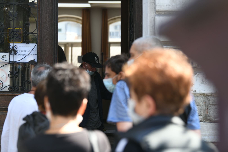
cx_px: 114
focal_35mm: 112
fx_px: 709
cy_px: 76
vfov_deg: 12.2
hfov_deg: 18.3
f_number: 4
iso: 400
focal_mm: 112
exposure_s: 1/640
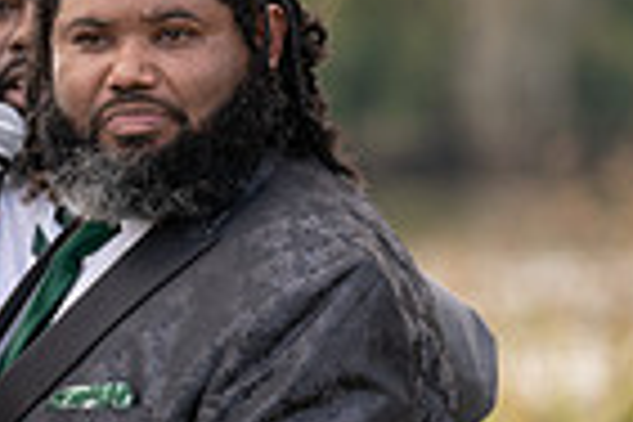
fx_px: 14382
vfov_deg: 1.7
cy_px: 150
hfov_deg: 2.5
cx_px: 91
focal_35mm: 818
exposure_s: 1/160
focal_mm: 191
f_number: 4
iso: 100
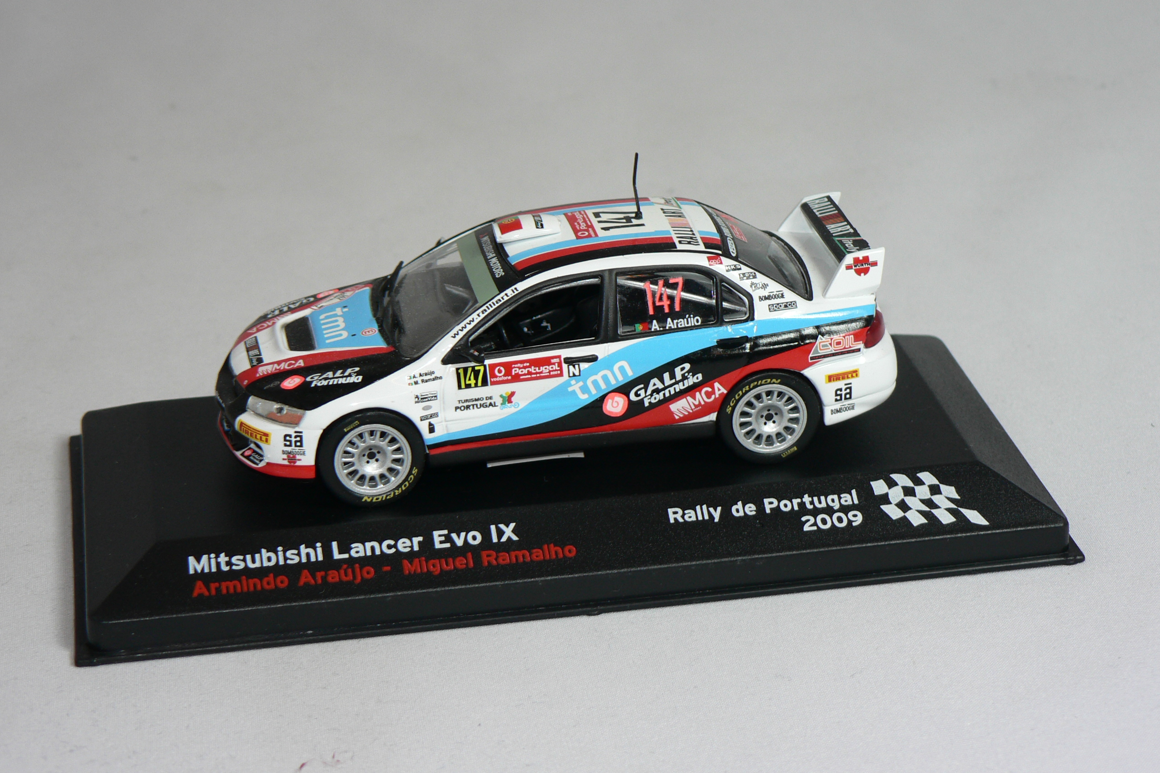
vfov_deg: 15.0
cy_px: 350
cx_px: 580
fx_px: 2932
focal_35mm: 91
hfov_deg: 22.4
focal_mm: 14.5
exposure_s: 1/60
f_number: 3.2
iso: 80
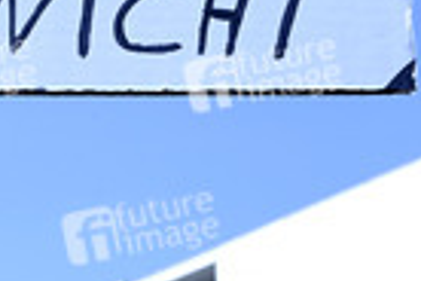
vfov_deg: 6.0
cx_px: -124
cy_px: 0
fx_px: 2678
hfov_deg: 8.9
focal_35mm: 229
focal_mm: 70
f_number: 14
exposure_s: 1/320
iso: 250
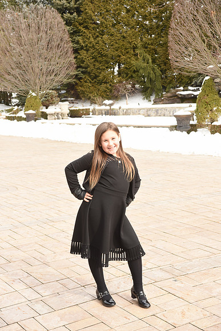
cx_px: 110
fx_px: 506
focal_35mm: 55
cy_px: 166
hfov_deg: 24.6
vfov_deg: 36.2
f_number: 10
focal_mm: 55
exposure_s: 1/200
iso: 500
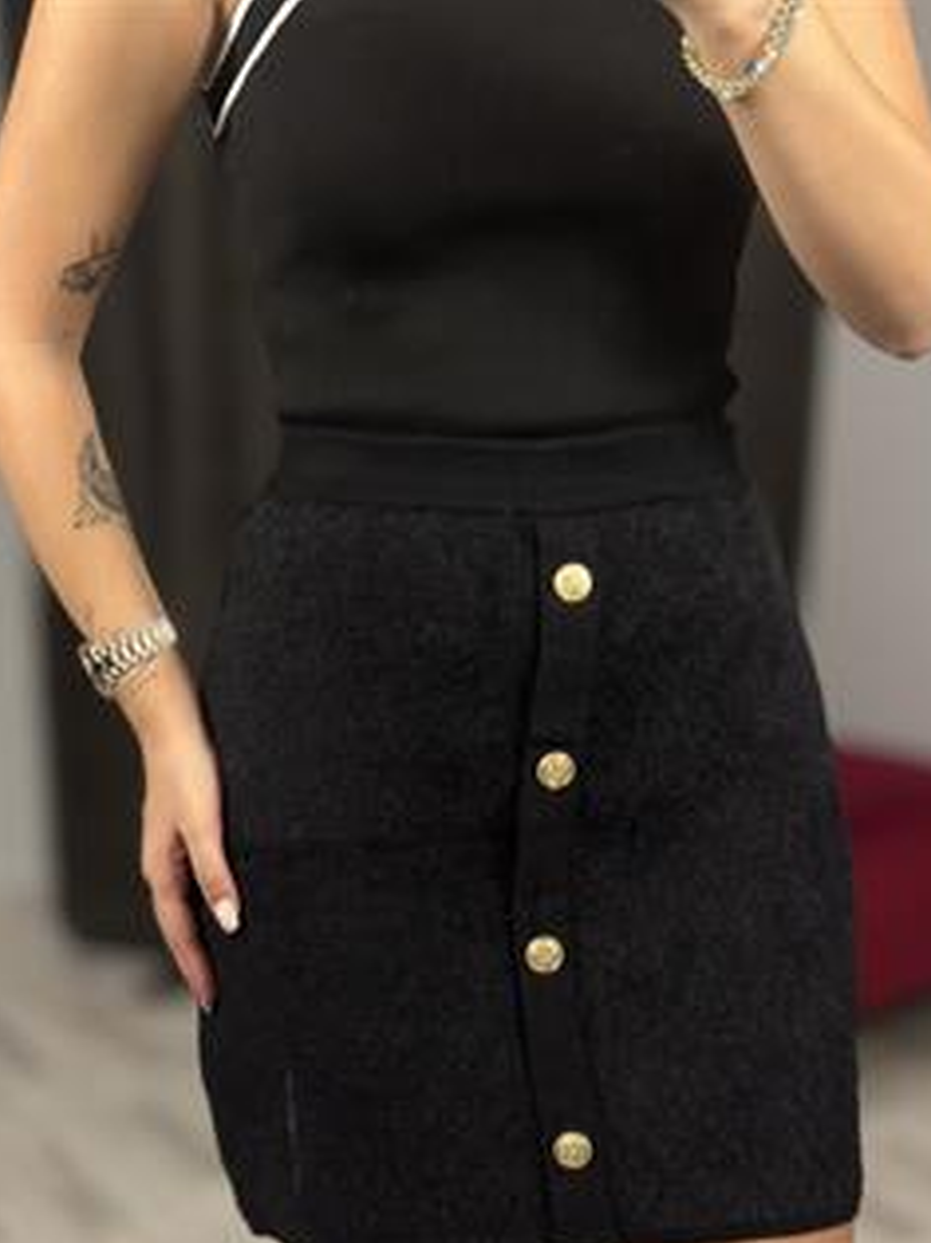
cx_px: 454
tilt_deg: -39.8
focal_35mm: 63
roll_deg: +2.8
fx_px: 2261
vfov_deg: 30.5
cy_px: 811
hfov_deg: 23.3
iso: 100
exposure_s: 1/100
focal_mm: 6.86
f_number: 1.78
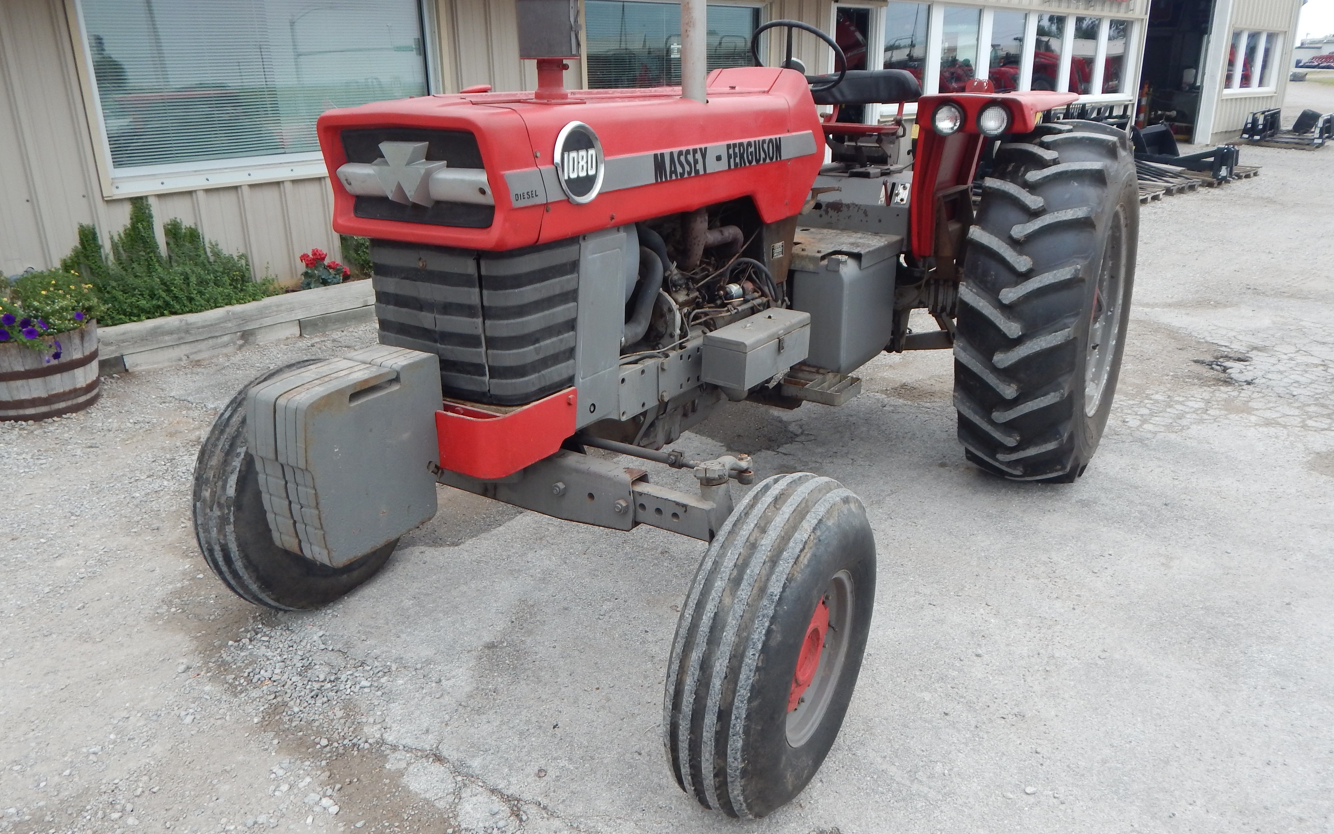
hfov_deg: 68.4
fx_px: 982
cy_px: 392
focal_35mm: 27
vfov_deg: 46.0
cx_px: 668
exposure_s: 1/400
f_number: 3.1
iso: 125
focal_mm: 4.5
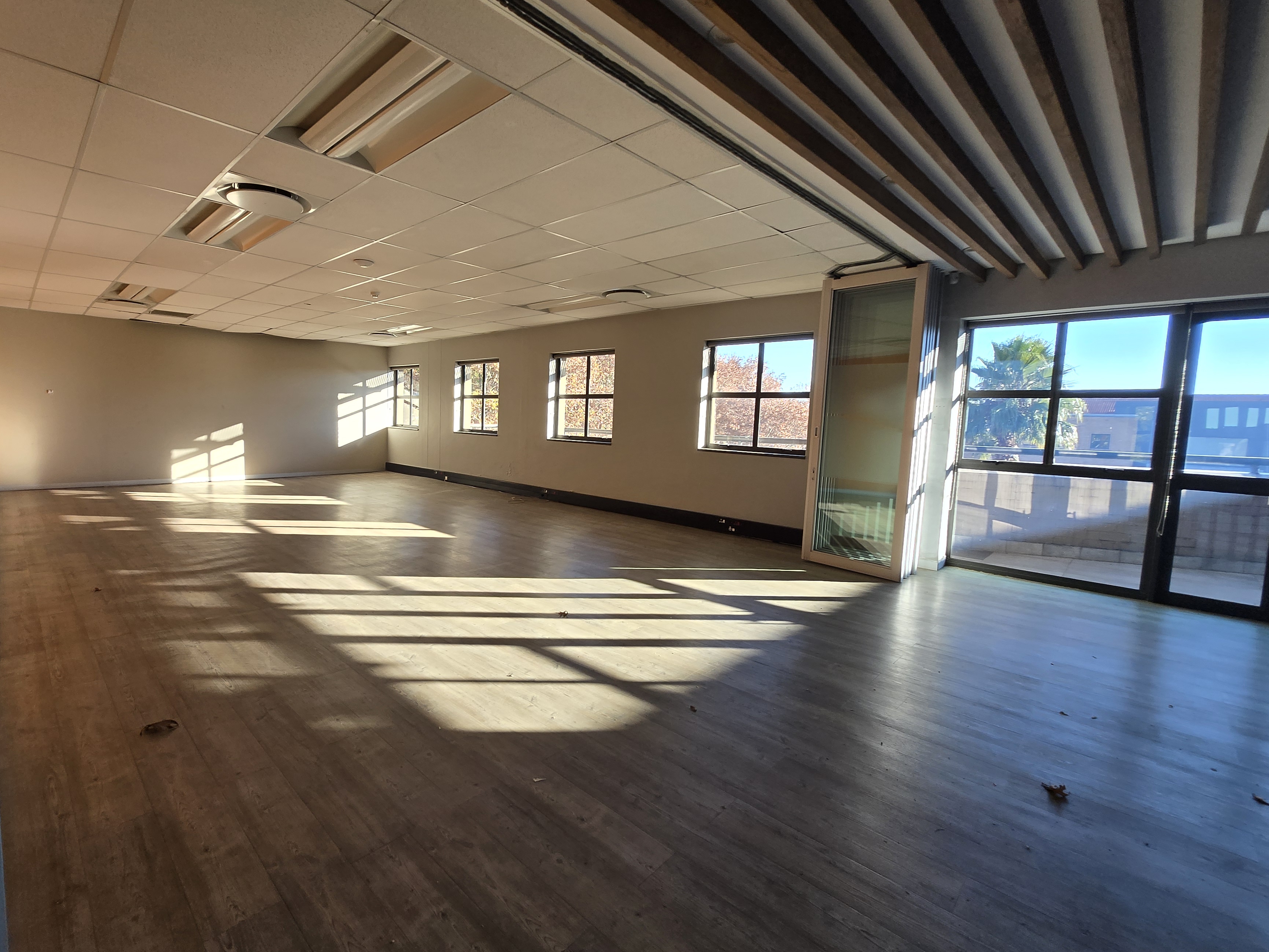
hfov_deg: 97.8
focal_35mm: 15
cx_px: 563
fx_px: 550
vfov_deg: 81.7
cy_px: 467
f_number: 2.2
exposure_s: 1/100
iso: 32
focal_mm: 1.7
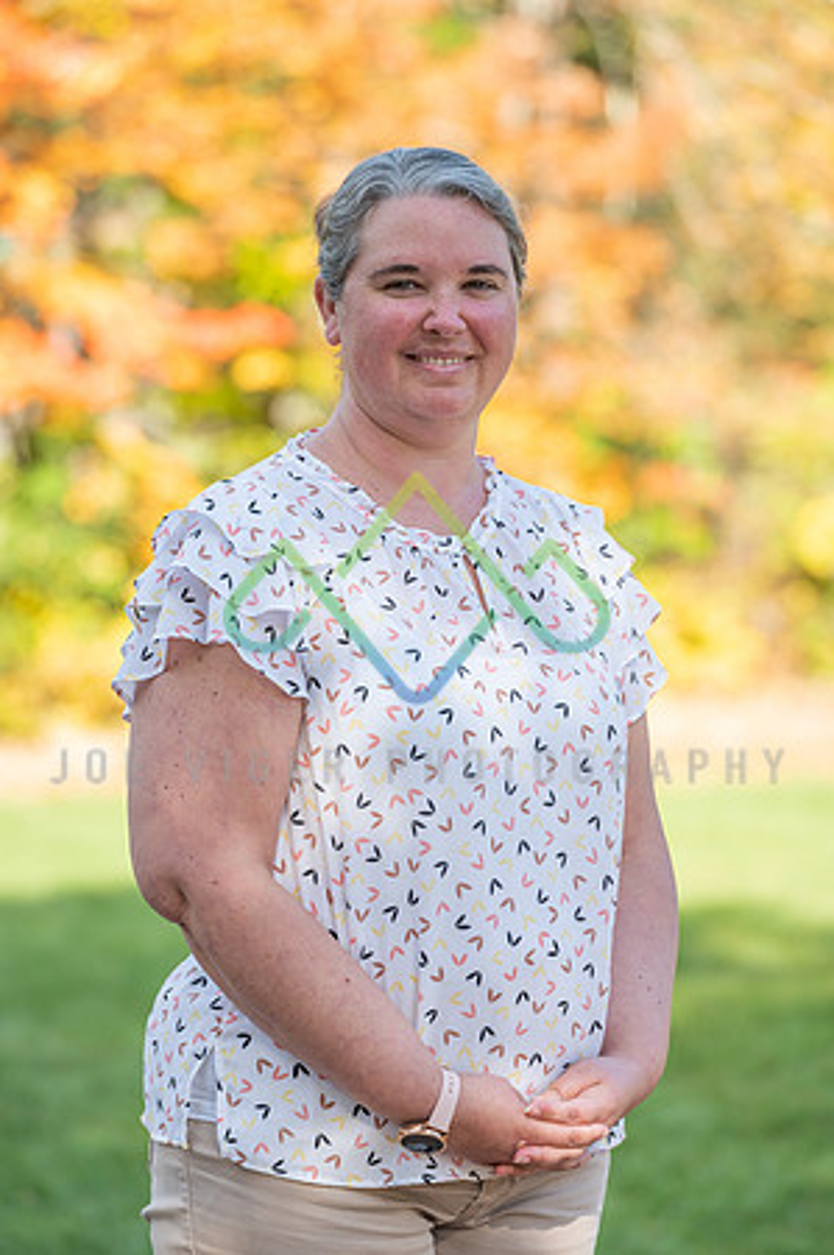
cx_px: 417
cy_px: 628
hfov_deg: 6.9
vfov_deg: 10.3
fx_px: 6966
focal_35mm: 200
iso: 100
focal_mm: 200
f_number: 6.3
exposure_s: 1/200
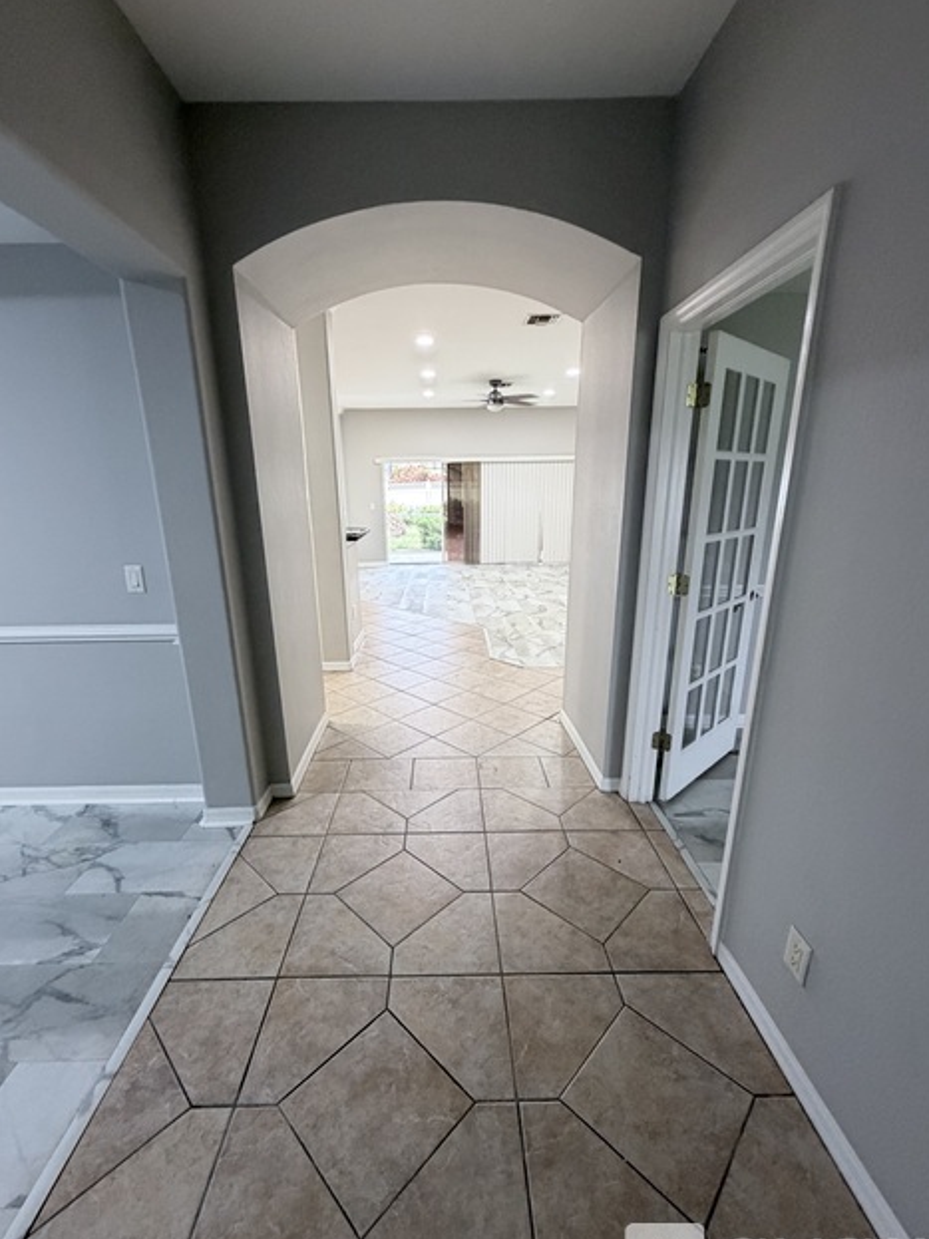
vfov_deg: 98.1
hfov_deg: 81.7
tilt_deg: -15.8
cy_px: 639
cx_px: 450
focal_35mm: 15
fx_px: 537
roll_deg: +1.1
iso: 400
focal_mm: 2.22
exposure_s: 1/60
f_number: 2.2
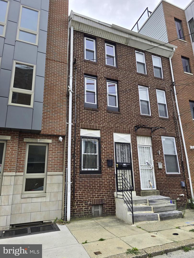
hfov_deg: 58.9
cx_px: 97
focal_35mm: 23
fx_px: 172
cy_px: 129
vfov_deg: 73.9
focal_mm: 6.3
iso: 25
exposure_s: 1/180
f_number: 1.7
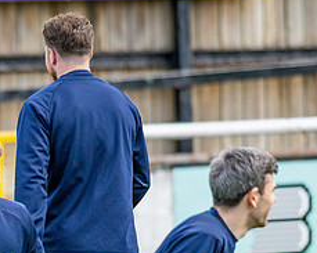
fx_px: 6218
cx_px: -77
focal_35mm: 663
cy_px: 294
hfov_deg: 2.9
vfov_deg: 2.3
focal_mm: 135
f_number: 2
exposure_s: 1/3200
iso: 200
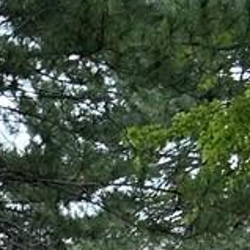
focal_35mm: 231
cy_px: 527
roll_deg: -2.2
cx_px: -634
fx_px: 1887
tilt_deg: +1.1
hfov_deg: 6.5
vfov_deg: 7.3
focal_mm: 5.7
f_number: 1.5
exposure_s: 1/347
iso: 50
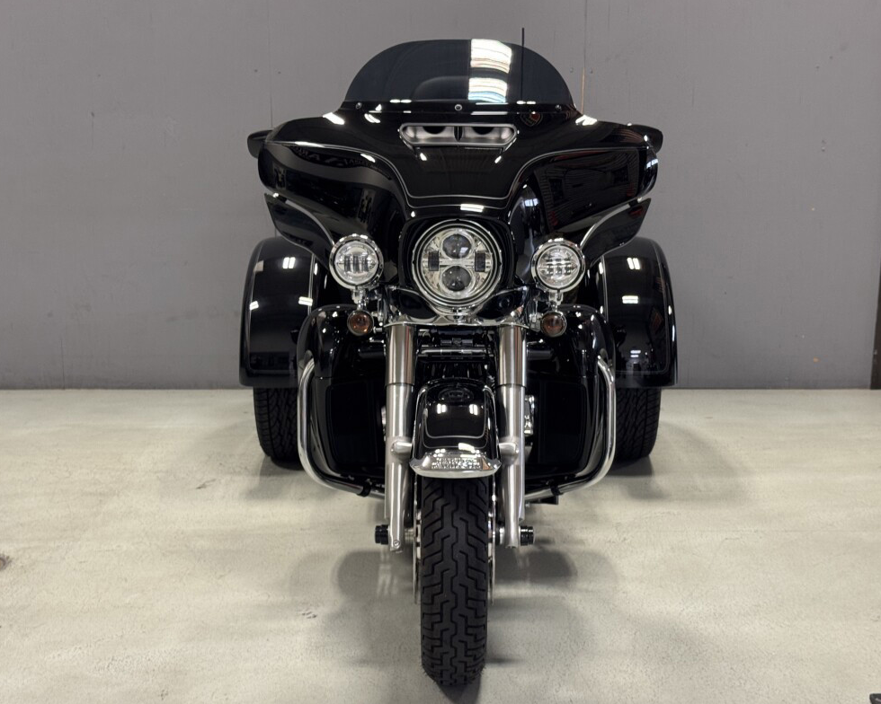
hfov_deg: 36.6
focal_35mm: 51
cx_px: 459
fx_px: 1330
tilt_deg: -12.6
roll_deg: -1.0
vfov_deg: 29.7
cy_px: 355
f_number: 1.78
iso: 160
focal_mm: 6.76
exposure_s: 1/60
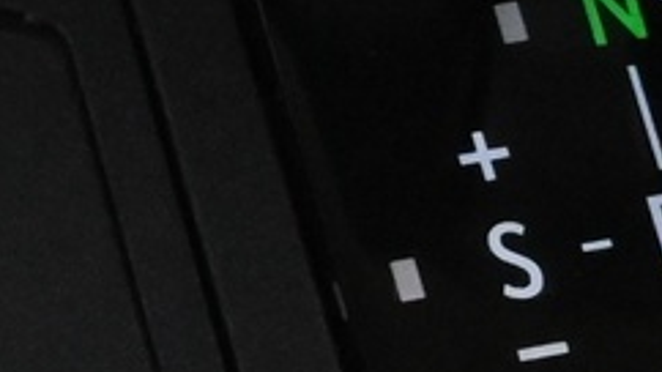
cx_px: -241
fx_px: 6007
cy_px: 358
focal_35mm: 342
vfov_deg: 3.5
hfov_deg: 6.3
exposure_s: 1/50
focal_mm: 32.5
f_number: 5
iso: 5600
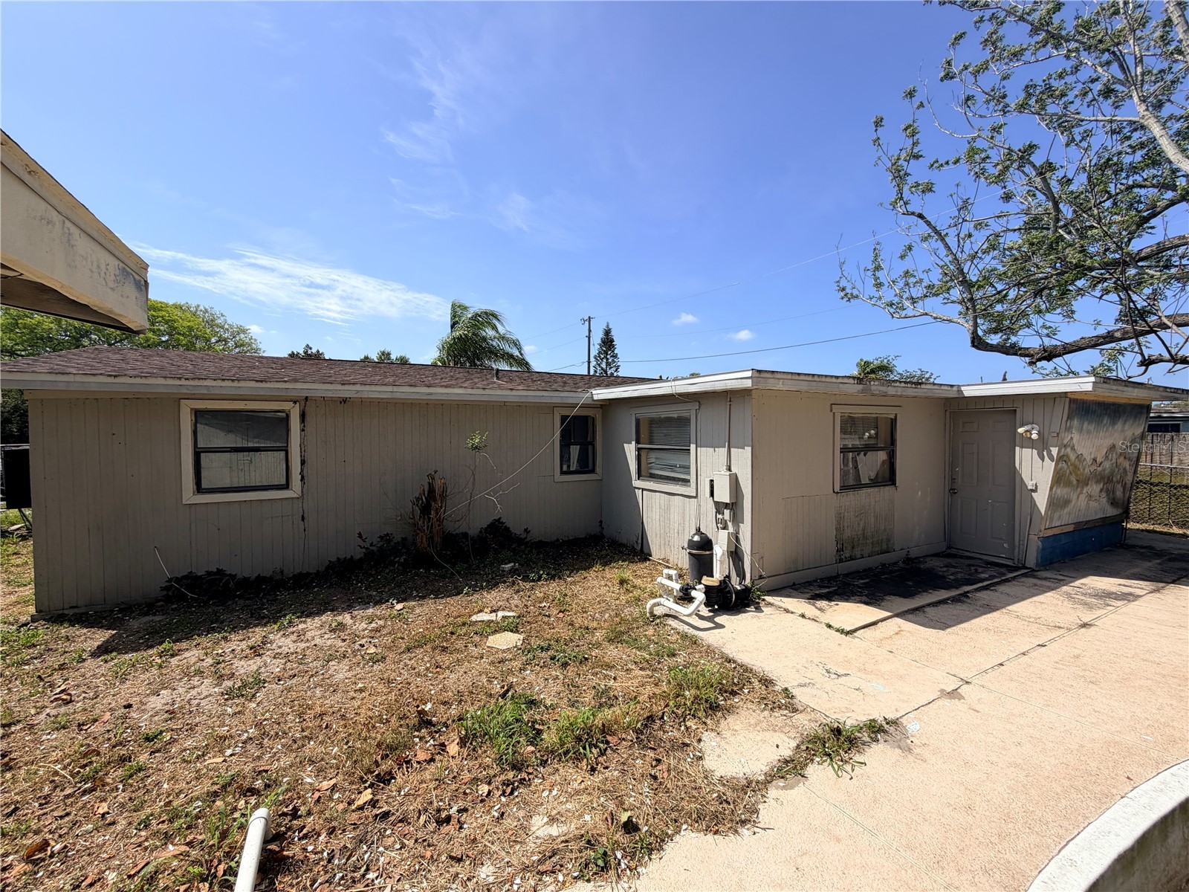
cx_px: 594
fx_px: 481
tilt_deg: +1.4
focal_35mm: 14
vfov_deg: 85.7
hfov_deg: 102.1
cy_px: 446
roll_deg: +0.6
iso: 20
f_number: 2.2
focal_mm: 2.22
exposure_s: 1/1105
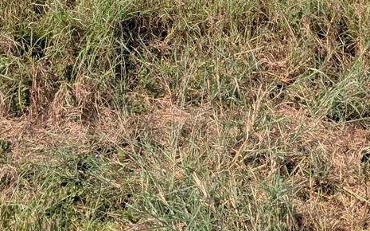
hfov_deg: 36.3
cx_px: 178
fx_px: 564
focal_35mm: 56
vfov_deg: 18.8
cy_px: -162
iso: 63
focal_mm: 2.02
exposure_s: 1/6494
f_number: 1.7
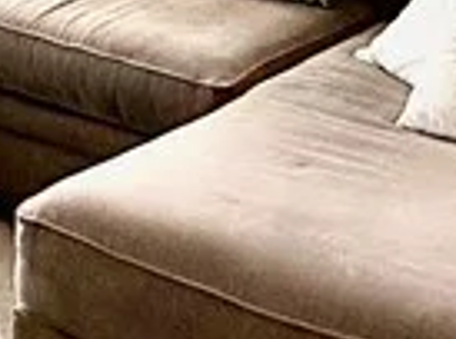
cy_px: -402
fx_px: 1380
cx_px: -107
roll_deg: +0.2
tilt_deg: +0.9
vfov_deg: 12.0
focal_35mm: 105
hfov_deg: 17.8
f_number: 2.2
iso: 125
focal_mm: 2.22
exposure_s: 1/120
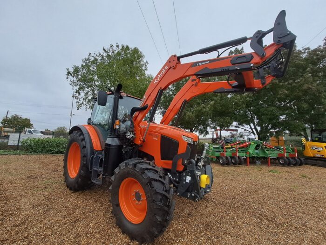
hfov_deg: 106.2
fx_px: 122
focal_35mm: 13
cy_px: 122
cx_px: 163
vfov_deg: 89.9
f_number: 2.2
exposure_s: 1/374
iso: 40
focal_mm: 1.42
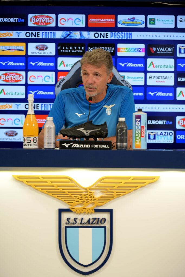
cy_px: 138
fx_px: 1541
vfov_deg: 10.3
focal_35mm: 200
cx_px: 92
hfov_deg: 6.9
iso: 1000
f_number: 4.5
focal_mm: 200
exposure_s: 1/160
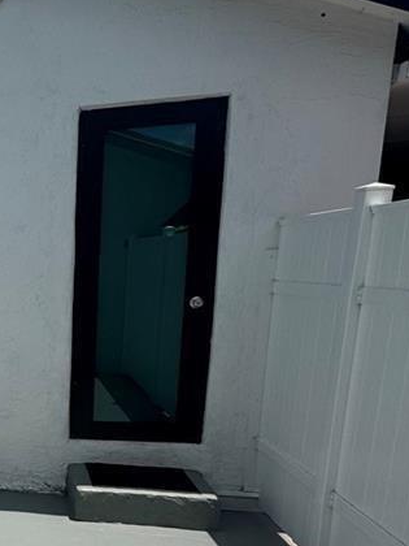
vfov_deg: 45.6
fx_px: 630
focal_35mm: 40
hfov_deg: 28.0
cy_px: 390
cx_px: -155
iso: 50
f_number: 2.2
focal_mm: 2.22
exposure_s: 1/3906
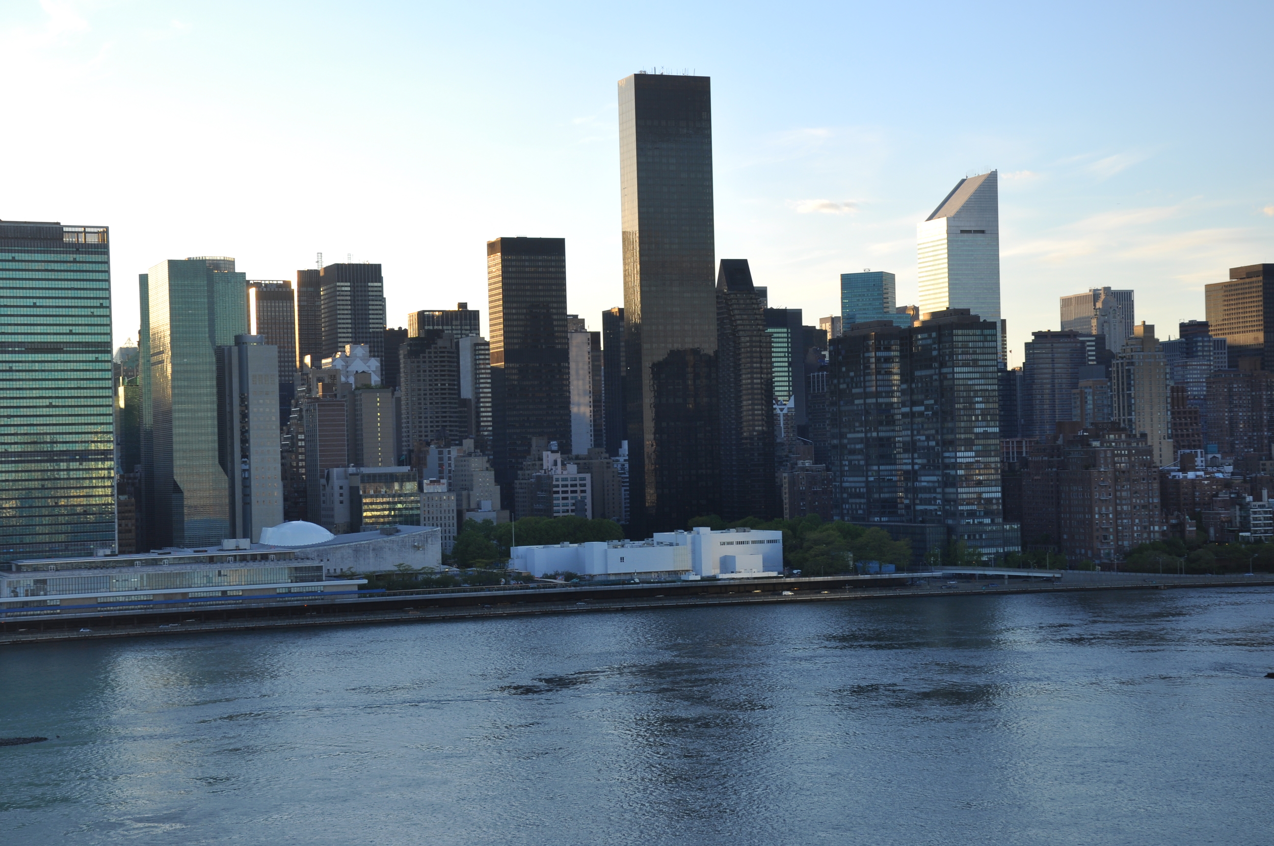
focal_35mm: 63
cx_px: 637
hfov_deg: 31.9
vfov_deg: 21.5
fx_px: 2227
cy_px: 423
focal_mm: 42
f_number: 8
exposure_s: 1/100
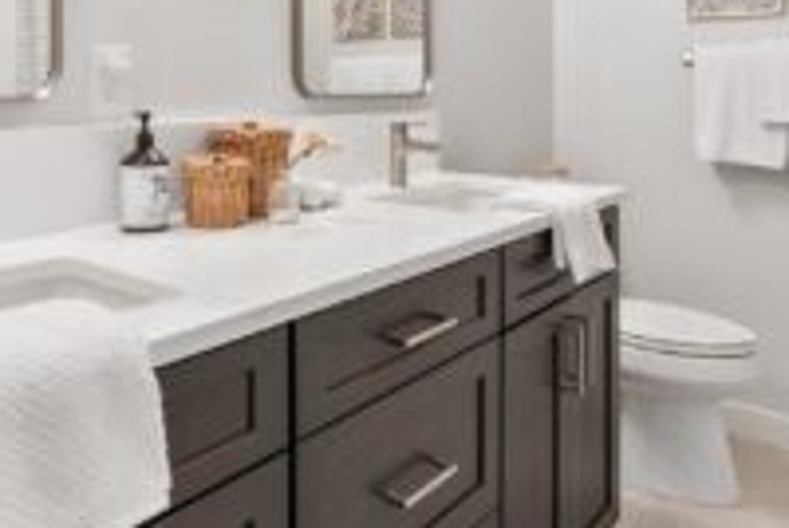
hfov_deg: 58.3
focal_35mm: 32
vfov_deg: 39.3
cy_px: 93
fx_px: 702
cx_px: 331
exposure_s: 1/2.5
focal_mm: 16
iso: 320
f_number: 9
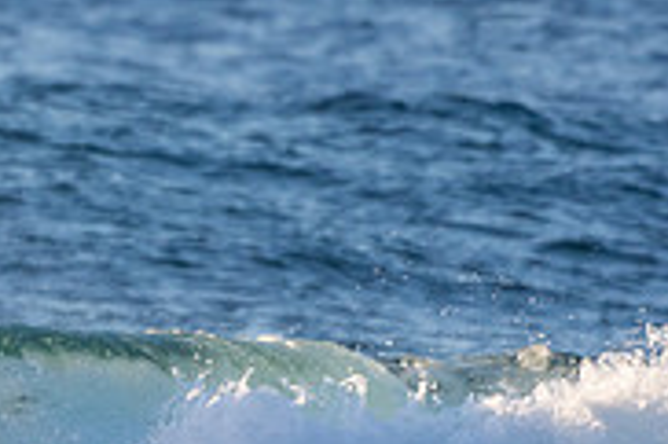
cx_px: -382
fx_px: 36354
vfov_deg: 0.7
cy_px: 472
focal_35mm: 1961
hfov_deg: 1.1
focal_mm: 410
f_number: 5.6
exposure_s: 1/1250
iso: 720
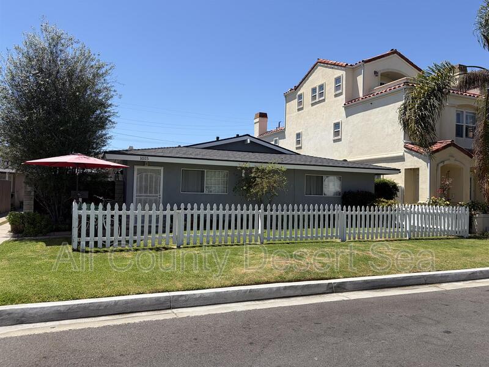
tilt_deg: +1.8
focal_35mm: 26
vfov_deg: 53.1
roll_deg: -1.3
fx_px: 367
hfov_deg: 67.3
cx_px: 244
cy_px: 184
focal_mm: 5.96
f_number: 1.6
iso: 50
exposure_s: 1/3279
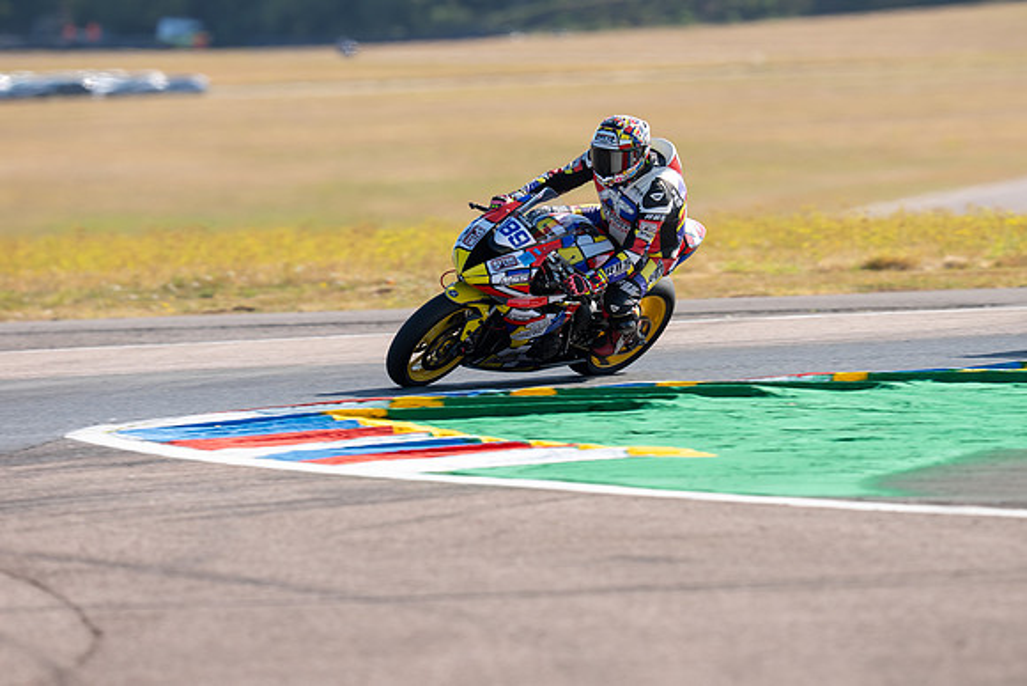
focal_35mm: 494
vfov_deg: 2.8
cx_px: 634
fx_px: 14082
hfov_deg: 4.2
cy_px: 300
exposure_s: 1/400
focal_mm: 400
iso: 100
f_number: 5
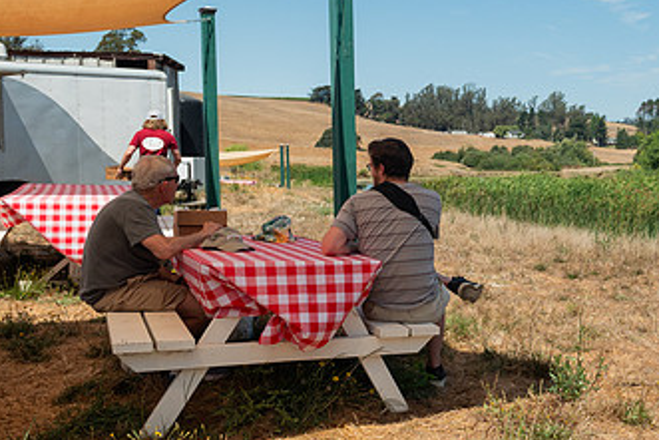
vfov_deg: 31.9
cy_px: 182
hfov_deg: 43.6
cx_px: 549
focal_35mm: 42
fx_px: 769
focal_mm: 24
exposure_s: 1/2000
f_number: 6.3
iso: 500
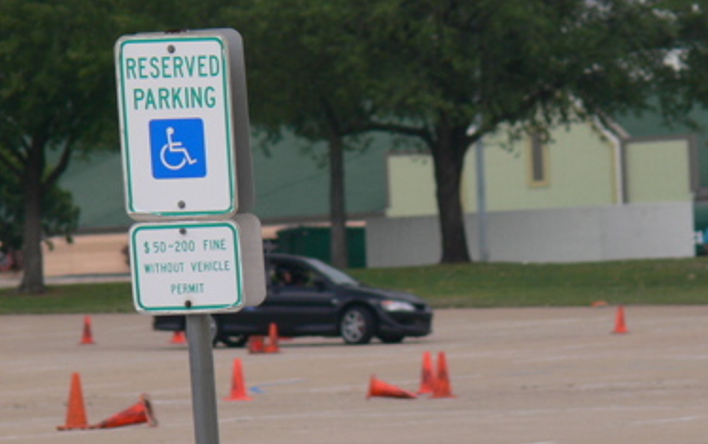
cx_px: 487
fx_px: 14656
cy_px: 179
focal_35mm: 759
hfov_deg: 2.8
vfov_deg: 1.7
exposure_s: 1/640
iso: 100
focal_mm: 88.8
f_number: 5
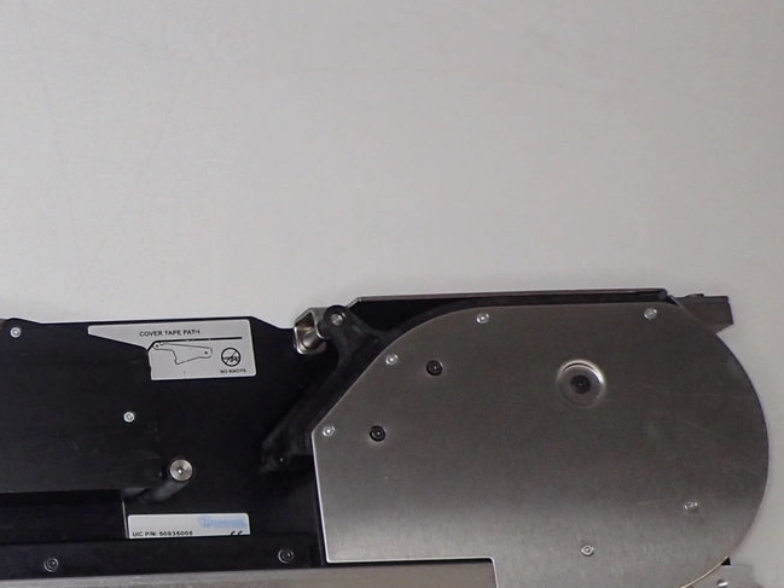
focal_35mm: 77
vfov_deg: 18.8
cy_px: 534
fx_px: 1744
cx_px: -417
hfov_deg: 21.1
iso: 100
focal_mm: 4.5
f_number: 2.8
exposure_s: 1/200
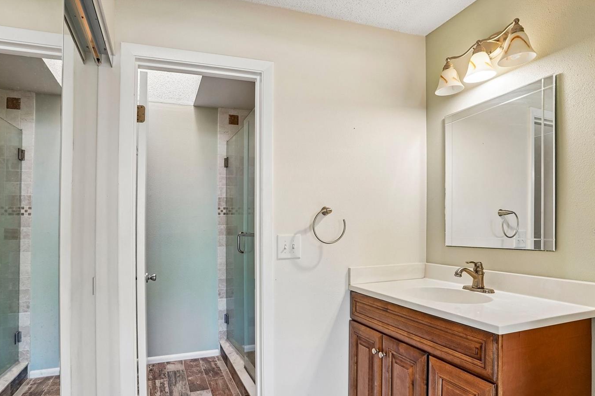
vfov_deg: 61.5
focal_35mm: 20
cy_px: 232
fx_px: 330
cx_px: 281
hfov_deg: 83.9
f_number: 9
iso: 160
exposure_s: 1/3.33
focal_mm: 17
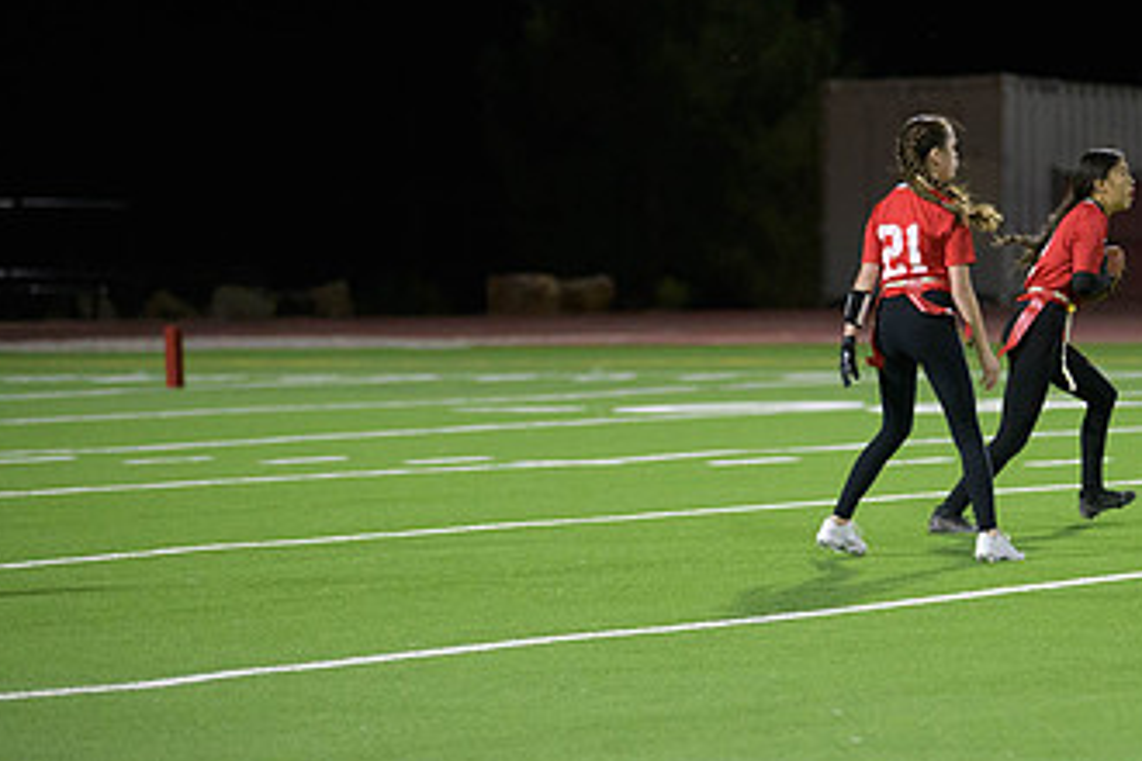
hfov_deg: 8.1
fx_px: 8089
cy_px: 348
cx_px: 893
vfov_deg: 5.4
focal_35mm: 255
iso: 3600
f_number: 2.8
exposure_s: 1/640
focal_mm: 145
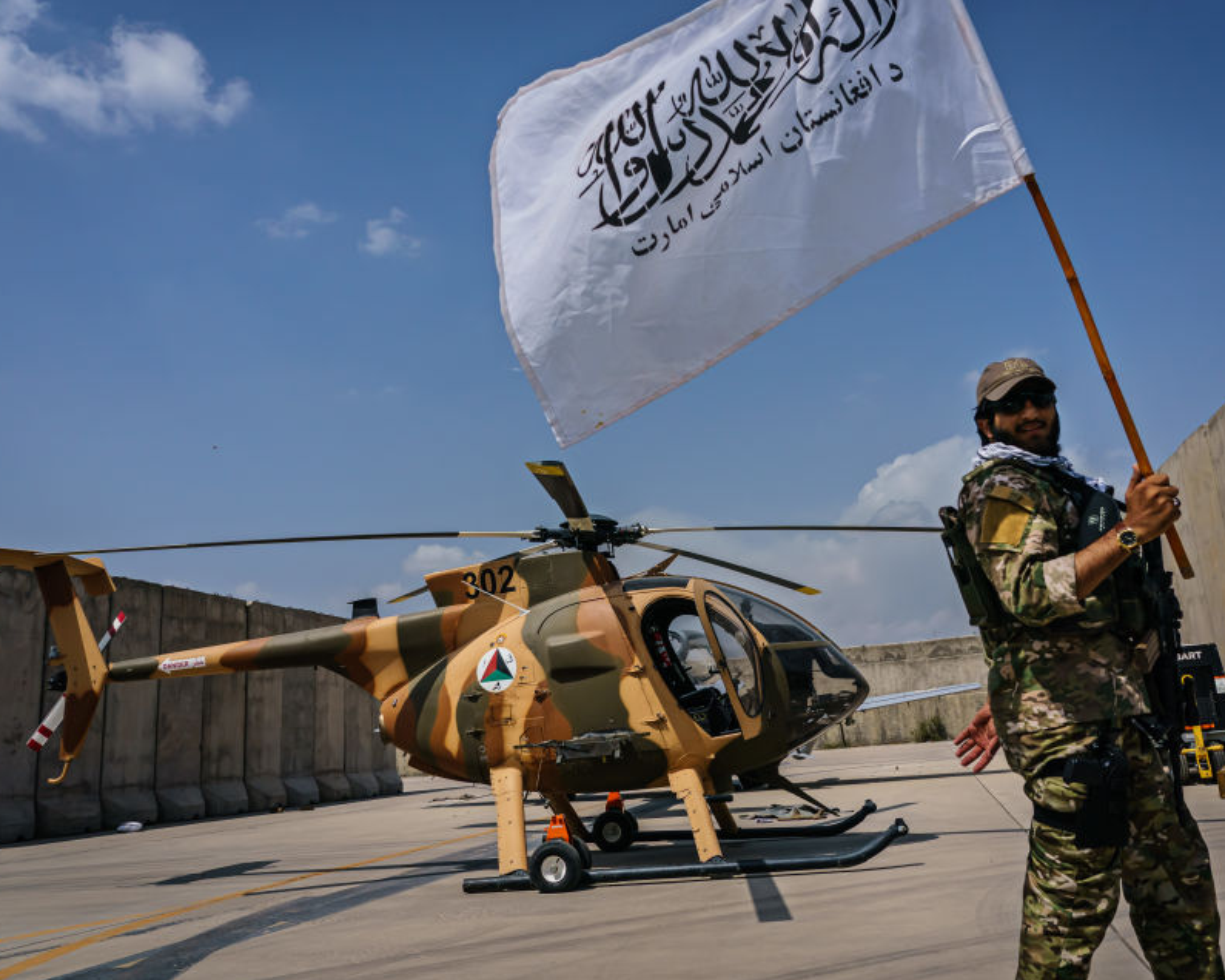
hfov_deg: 60.4
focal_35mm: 29
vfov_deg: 50.0
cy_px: 465
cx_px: 643
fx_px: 1051
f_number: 5.6
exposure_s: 1/5000
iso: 320
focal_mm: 24
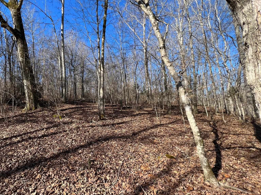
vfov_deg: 74.6
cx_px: 93
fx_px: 128
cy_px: 104
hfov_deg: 88.6
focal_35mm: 17
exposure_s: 1/475
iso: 32
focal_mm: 1.57
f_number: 1.8
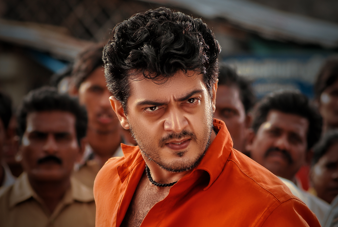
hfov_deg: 5.2
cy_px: 129
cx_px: 176
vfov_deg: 3.5
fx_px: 3751
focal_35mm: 399
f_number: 7.1
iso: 200
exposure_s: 1/125
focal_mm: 220
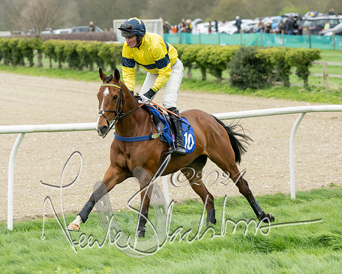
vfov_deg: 7.0
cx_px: 122
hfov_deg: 8.8
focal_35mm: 220
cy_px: 127
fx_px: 2229
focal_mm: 150
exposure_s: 1/800
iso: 400
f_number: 5
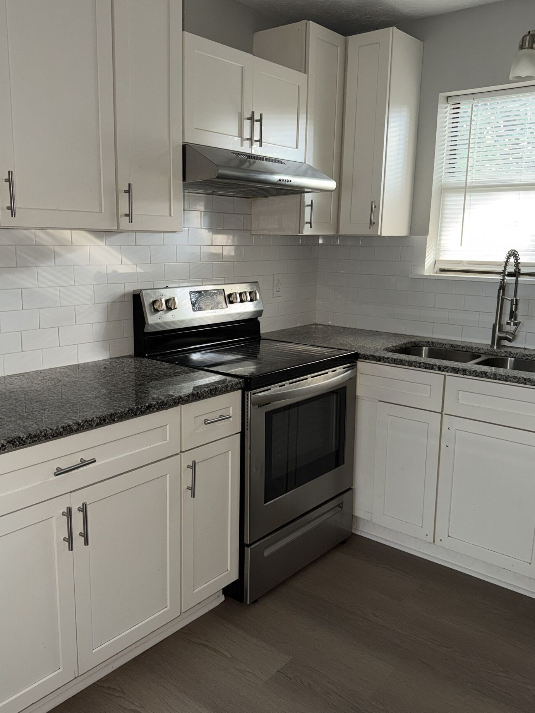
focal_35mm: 30
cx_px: 252
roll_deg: -1.3
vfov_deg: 60.0
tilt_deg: -12.4
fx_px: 618
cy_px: 357
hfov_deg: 46.8
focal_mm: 6.76
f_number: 1.78
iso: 125
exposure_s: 1/17
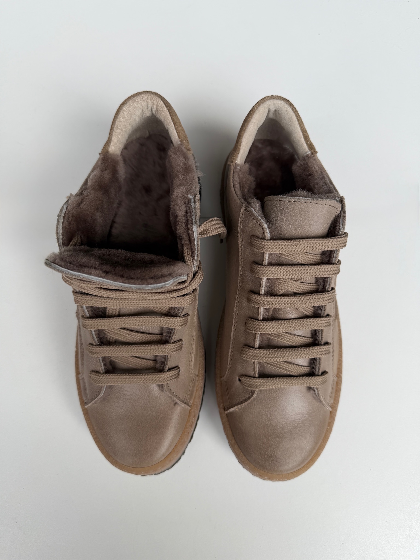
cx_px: 210
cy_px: 280
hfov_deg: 56.8
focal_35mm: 24
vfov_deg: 71.6
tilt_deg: -72.8
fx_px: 388
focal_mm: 6.76
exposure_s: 1/1361
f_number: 1.78
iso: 80
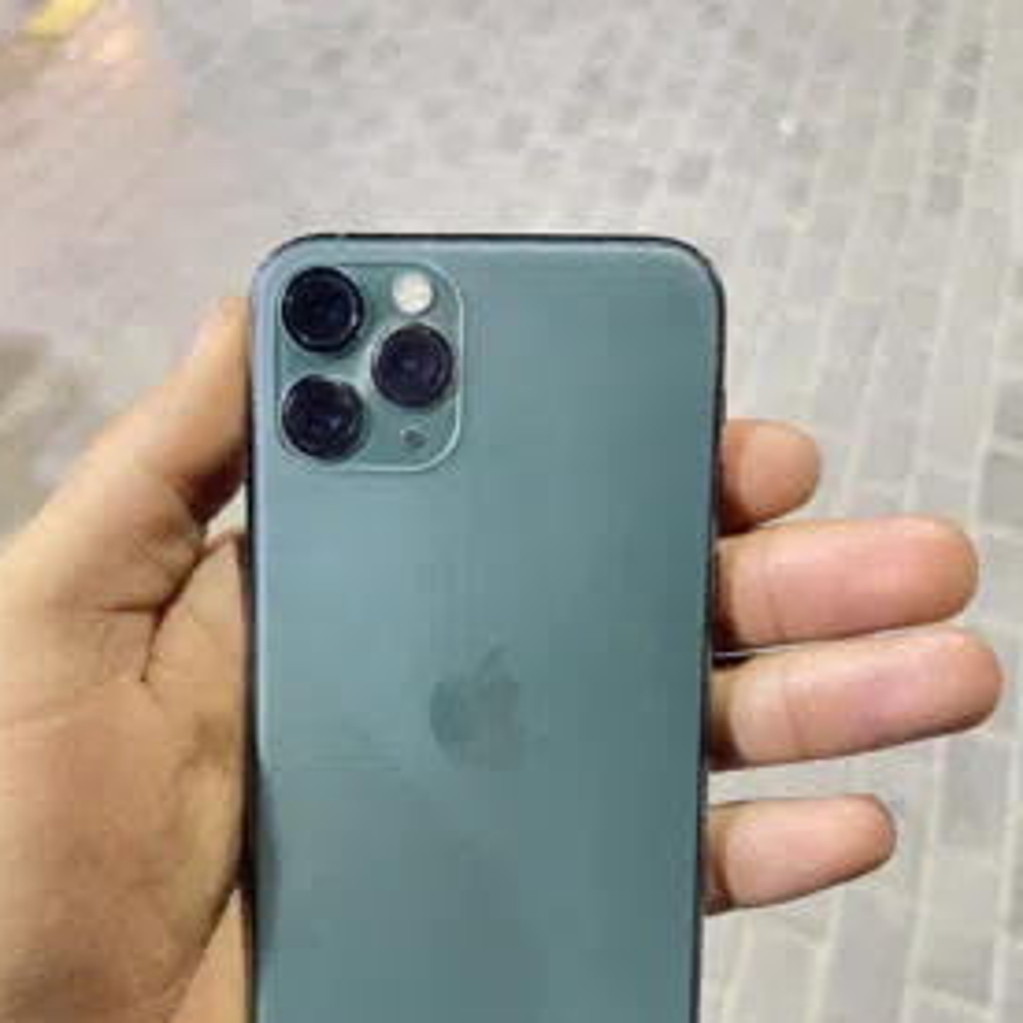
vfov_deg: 50.7
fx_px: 1070
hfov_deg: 51.1
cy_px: 623
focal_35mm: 32
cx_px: 482
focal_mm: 5.1
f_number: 1.6
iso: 640
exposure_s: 1/37
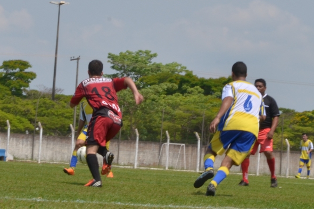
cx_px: 147
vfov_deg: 15.3
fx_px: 781
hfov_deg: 22.7
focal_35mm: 90
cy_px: 103
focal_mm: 55
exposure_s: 1/125
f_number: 16
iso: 100
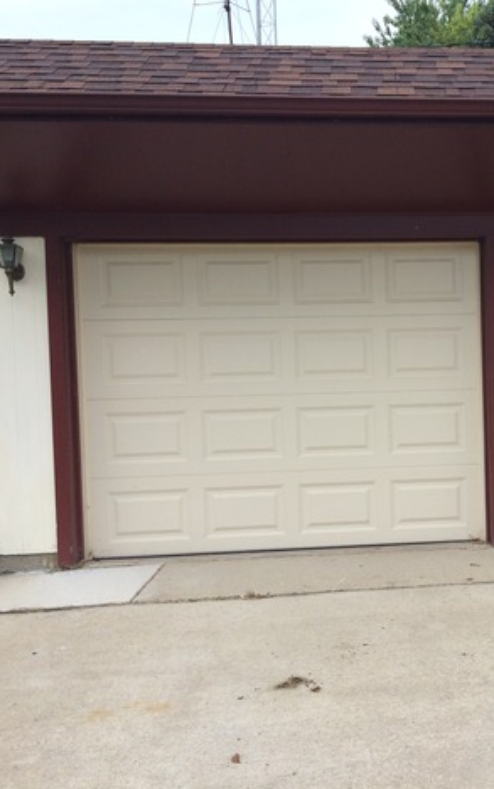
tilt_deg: -4.2
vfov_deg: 47.2
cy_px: 391
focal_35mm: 42
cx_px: 482
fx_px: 904
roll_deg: +2.4
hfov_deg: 28.8
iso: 32
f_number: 2.2
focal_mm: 4.15
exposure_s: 1/631
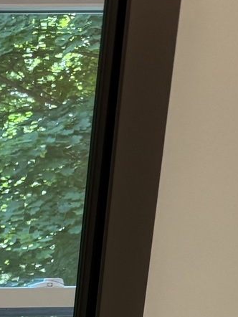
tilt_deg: -16.7
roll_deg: -0.7
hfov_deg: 10.4
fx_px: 1145
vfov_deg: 13.2
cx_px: -315
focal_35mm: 125
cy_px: 666
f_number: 1.78
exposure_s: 1/120
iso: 100
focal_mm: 6.76
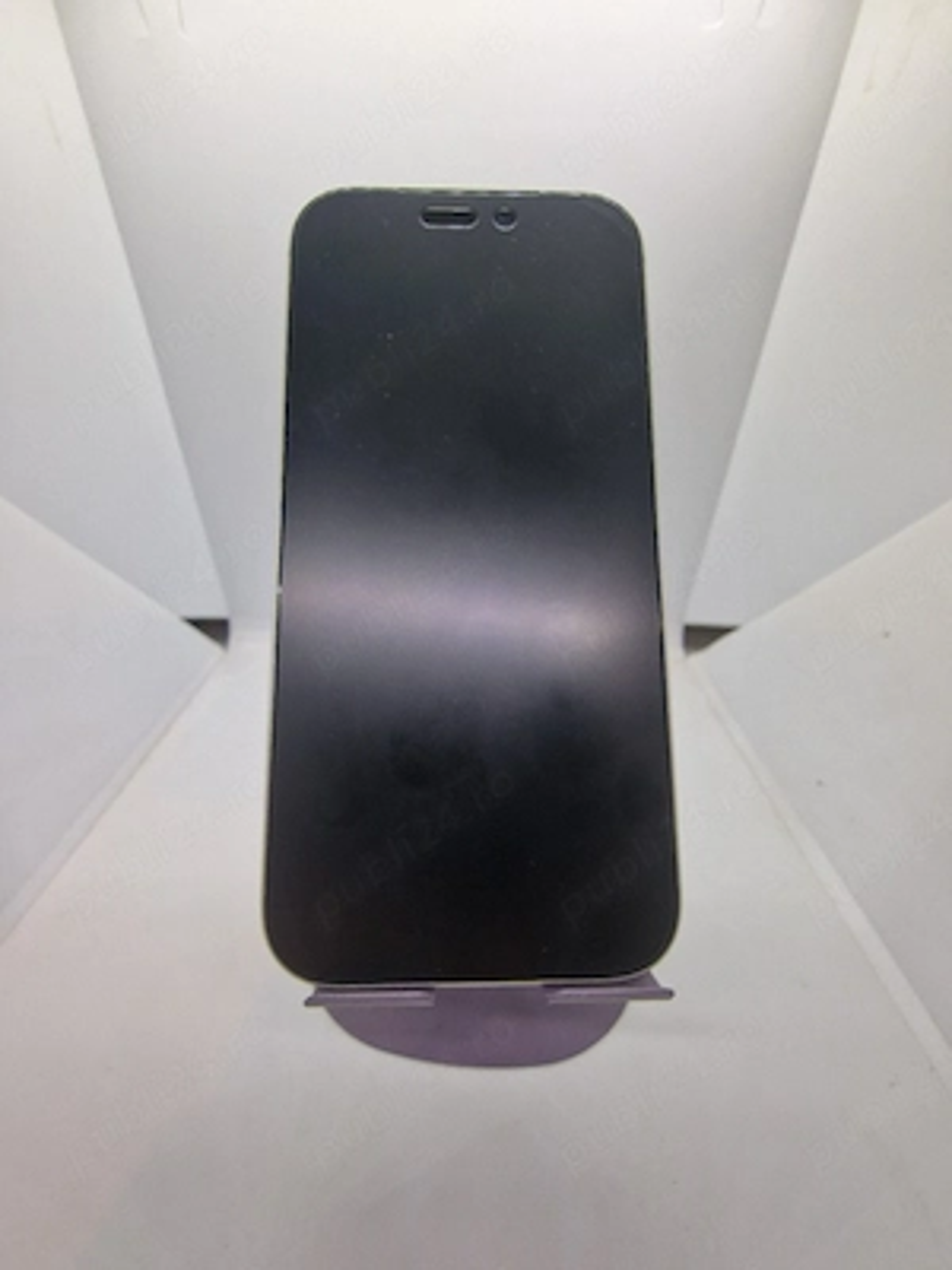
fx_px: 477
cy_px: 635
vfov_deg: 106.2
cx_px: 476
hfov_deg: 89.9
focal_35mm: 13
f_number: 2.2
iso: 50
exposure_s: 1/156
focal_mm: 2.2
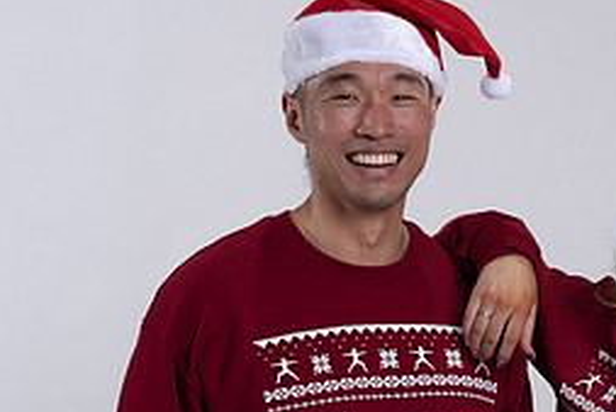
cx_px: 463
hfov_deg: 10.5
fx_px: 3338
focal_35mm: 195
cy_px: 425
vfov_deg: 7.0
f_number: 4
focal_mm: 85
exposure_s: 1/125
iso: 125
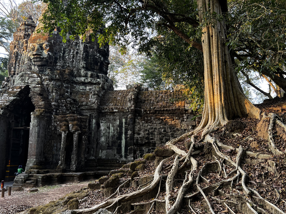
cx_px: 143
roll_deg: +0.3
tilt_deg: +9.4
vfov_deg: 44.1
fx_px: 264
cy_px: 113
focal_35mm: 32
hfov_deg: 56.8
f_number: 1.5
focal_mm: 5.7
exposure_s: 1/121
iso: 64
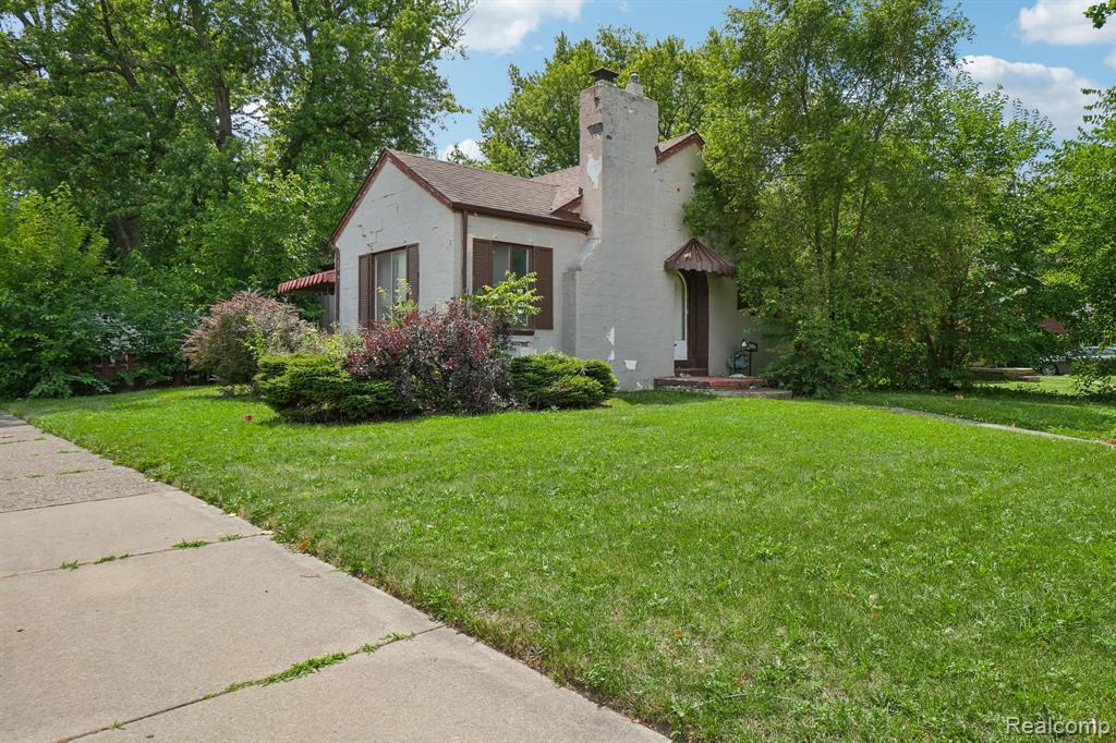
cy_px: 372
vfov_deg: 56.1
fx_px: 697
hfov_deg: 77.3
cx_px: 558
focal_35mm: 22
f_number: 8
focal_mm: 15
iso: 100
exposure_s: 1/200
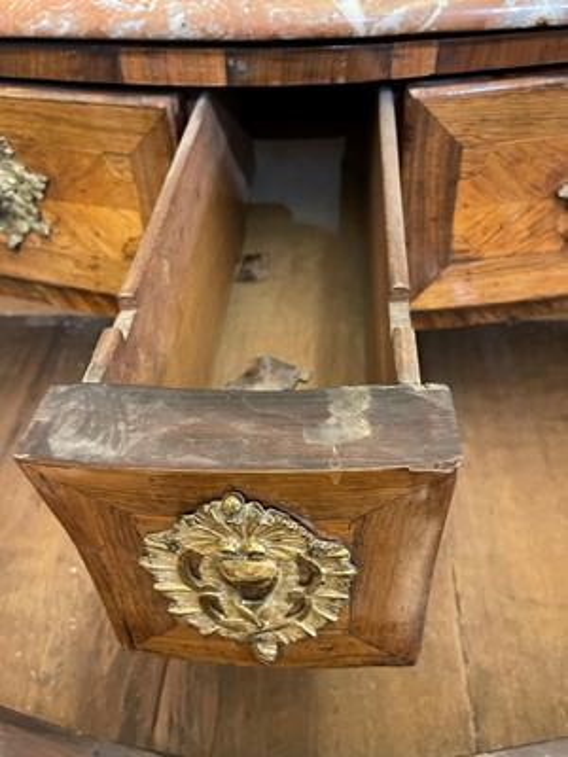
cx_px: 284
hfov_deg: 54.9
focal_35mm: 25
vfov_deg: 69.4
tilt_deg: -41.9
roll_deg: +3.3
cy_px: 378
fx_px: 547
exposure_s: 1/33
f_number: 1.6
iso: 500
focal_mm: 5.1
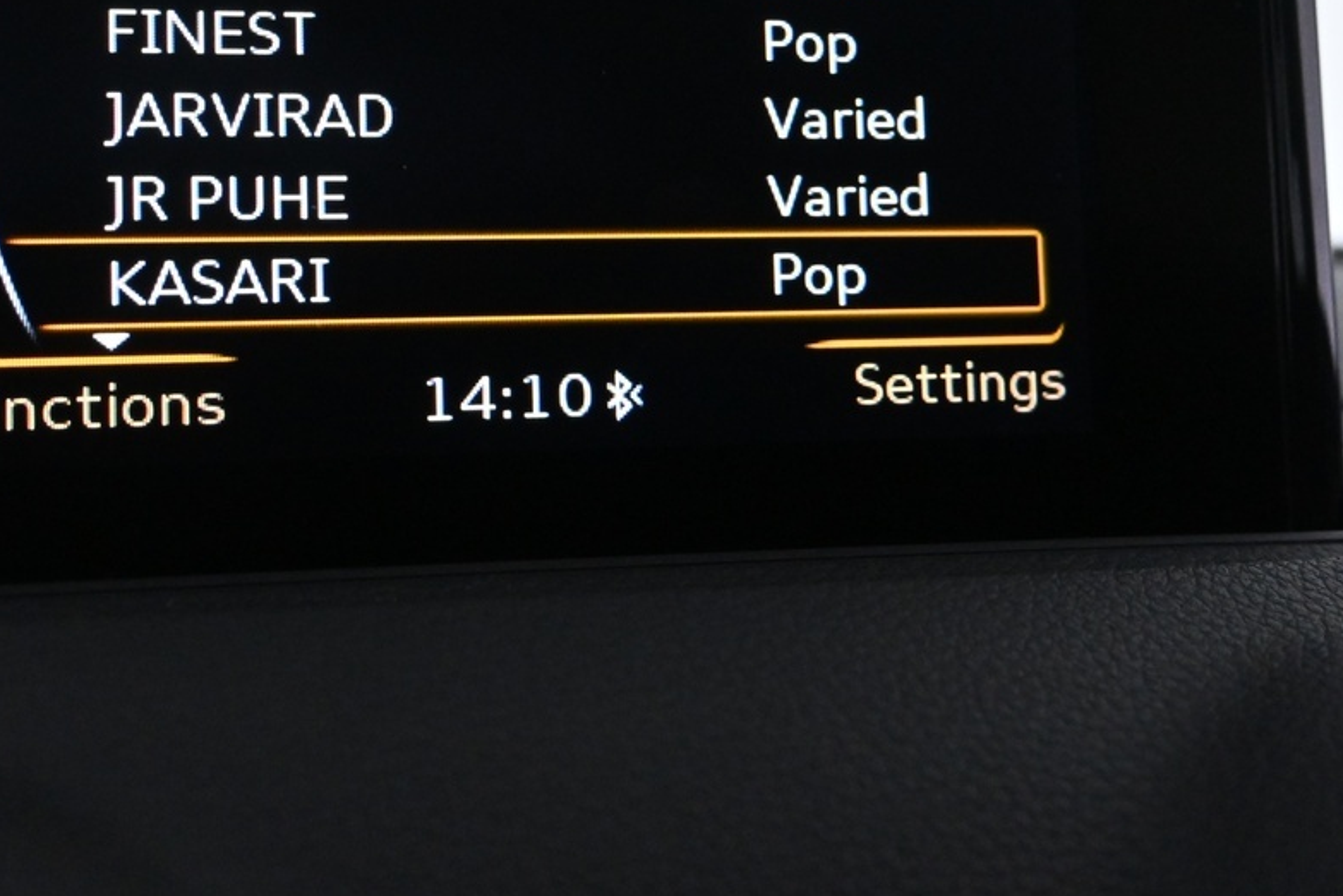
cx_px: 439
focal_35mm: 61
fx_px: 2257
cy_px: 136
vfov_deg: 22.0
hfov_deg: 32.8
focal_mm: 19.5
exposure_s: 1/60
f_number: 4
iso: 3200
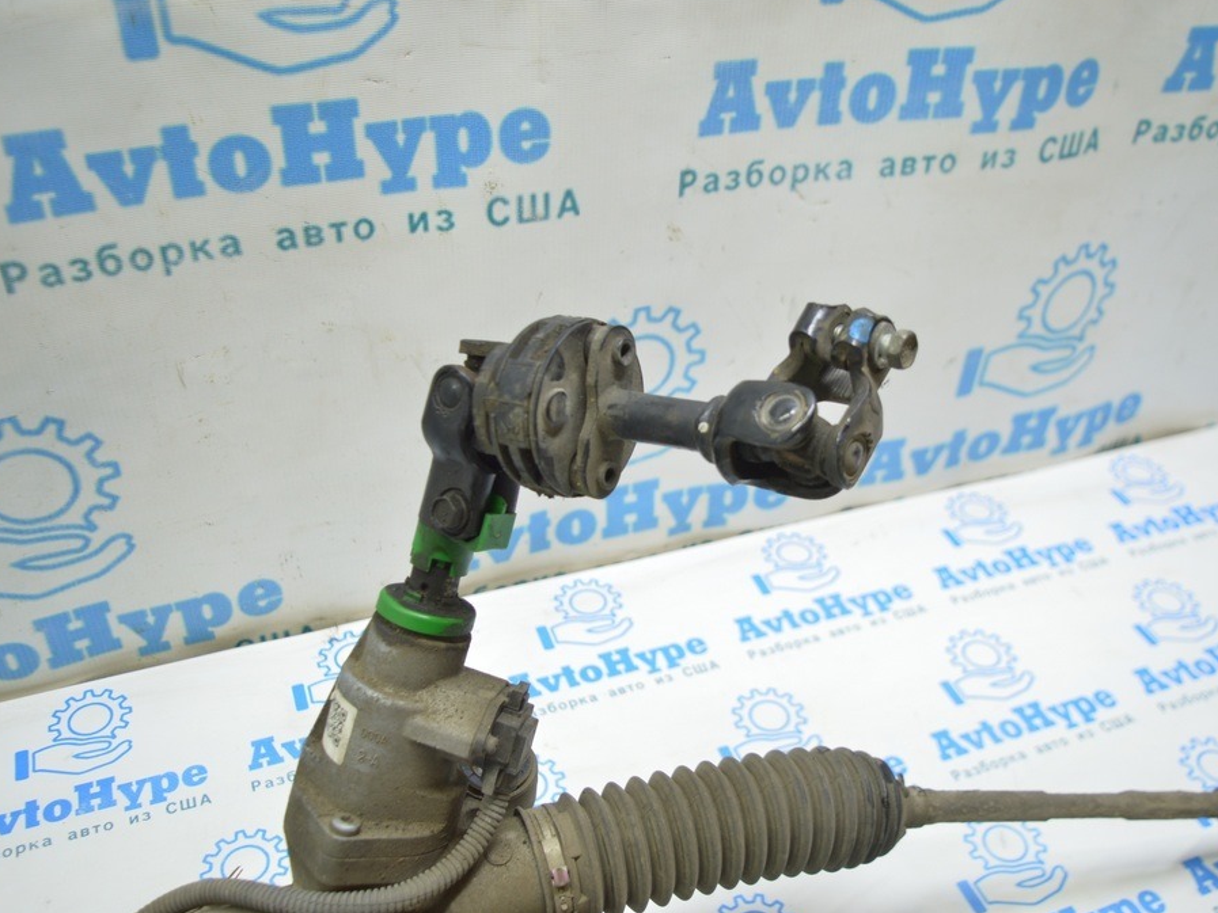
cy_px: 455
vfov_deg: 41.2
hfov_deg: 53.2
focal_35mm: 35
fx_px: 1216
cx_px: 633
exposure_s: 1/40
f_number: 3.8
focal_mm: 21
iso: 400
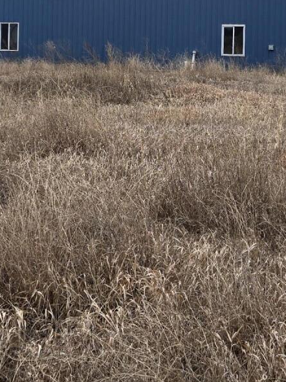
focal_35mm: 78
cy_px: 51
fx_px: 860
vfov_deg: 24.4
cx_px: 153
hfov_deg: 18.9
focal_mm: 5.4
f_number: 1.8
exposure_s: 1/425
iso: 25
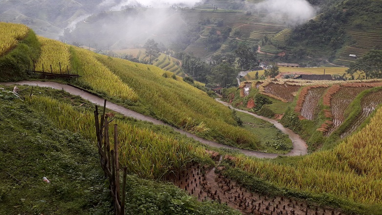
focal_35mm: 30
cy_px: 74
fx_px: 304
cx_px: 188
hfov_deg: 64.3
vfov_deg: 38.5
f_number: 1.9
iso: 40
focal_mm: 3.6
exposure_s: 1/200
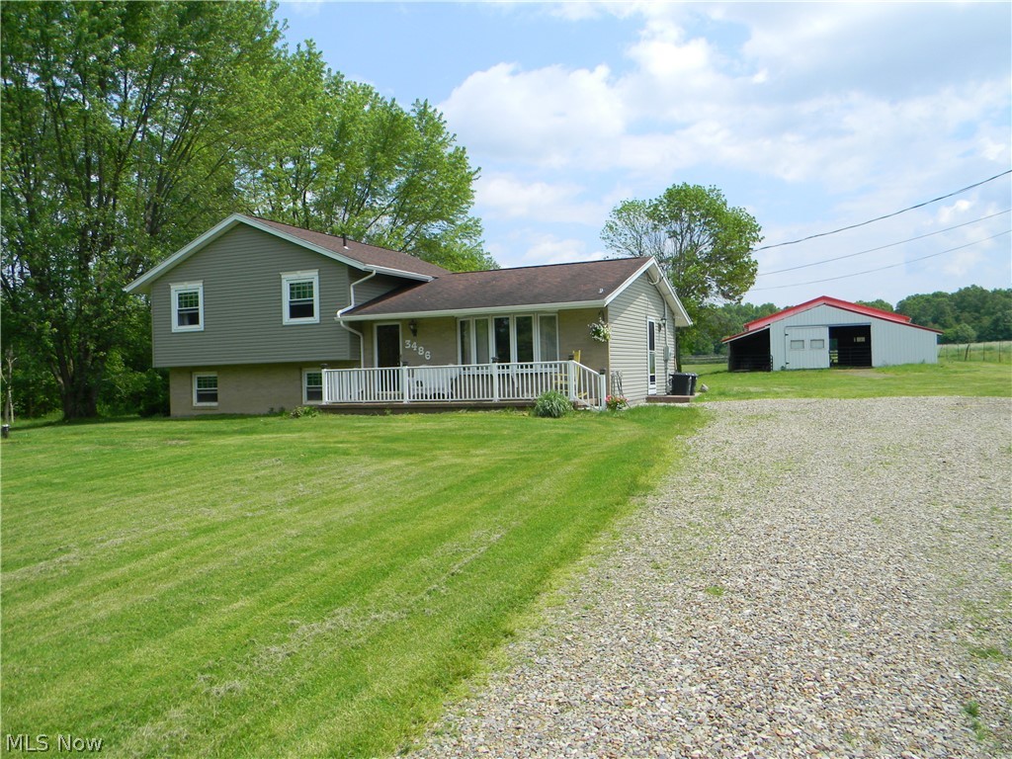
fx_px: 819
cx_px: 506
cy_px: 380
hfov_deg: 63.4
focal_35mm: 28
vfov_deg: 49.7
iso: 80
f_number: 7
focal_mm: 5
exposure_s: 1/246
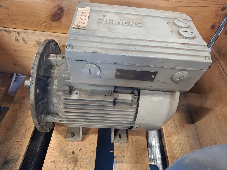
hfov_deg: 73.9
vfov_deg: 58.9
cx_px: 114
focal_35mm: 23
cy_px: 85
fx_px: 151
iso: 500
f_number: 1.8
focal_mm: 5.54
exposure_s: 1/25
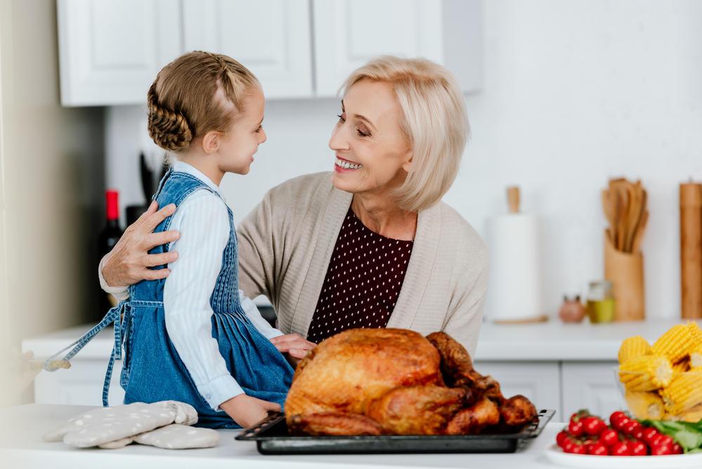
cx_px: 351
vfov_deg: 8.1
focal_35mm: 170
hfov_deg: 12.1
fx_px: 3316
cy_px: 234
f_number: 3.5
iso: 160
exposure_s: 1/200
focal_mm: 170
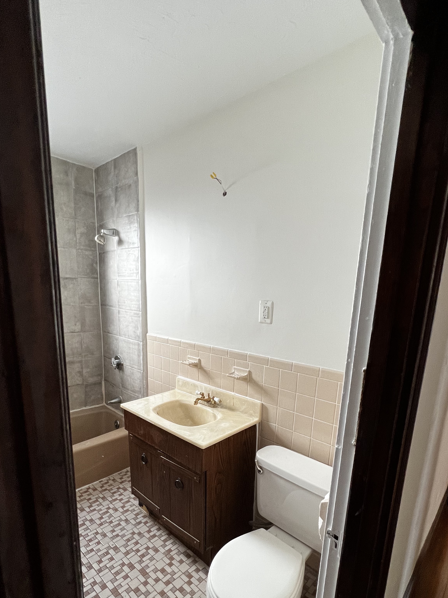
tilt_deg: -11.1
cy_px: 358
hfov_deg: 74.7
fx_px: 293
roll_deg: -2.1
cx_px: 223
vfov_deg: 89.9
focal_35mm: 17
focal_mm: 1.57
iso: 160
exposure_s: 1/121
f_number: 1.8
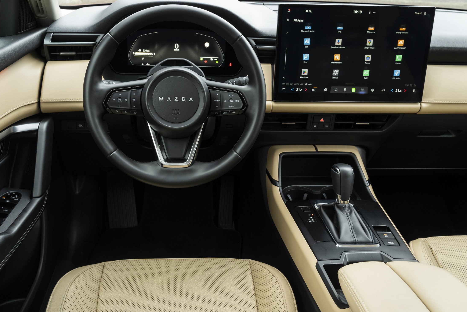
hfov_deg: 55.7
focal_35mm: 34
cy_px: 143
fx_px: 441
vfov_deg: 38.9
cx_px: 208
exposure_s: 1/2.5
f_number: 8
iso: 50
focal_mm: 30
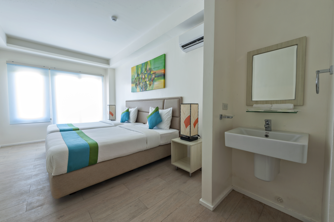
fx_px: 130
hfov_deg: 104.3
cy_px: 111
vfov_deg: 81.1
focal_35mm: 14
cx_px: 167
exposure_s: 2.5
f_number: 20
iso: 100
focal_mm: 14
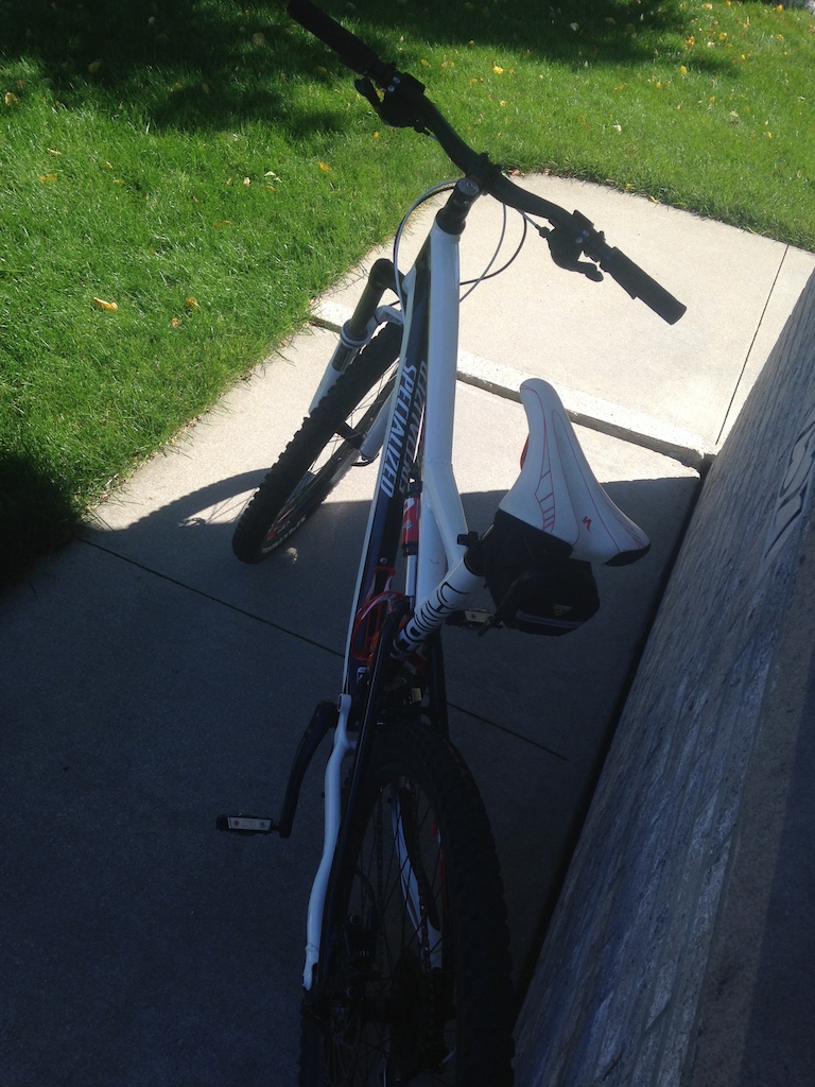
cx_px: 408
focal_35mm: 33
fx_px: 1036
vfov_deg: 55.4
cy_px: 544
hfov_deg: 42.9
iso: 50
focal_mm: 4.12
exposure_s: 1/753
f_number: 2.4
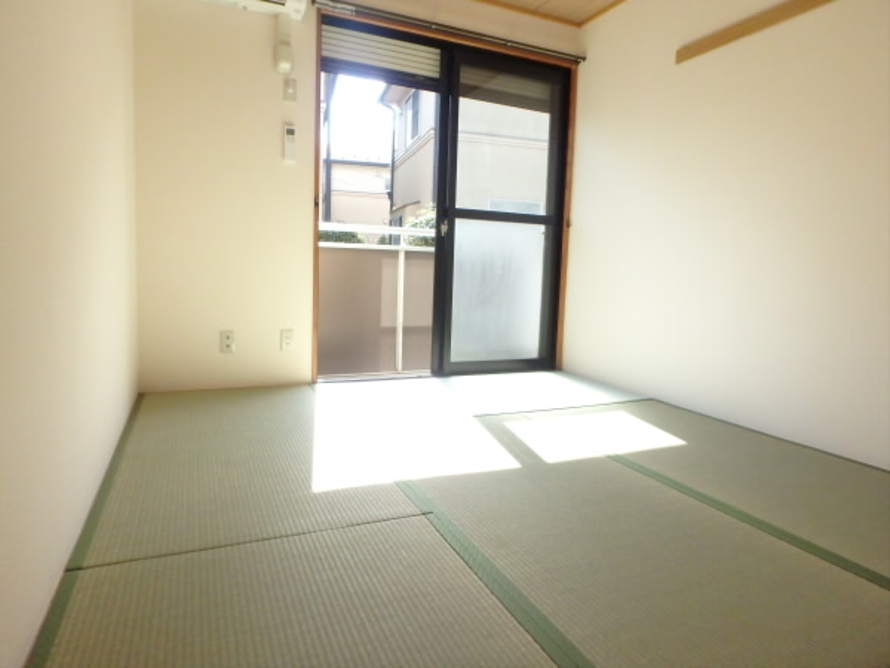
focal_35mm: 21
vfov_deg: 63.4
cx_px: 445
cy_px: 334
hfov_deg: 79.0
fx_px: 540
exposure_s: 1/640
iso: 800
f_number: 3.5
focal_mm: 3.7
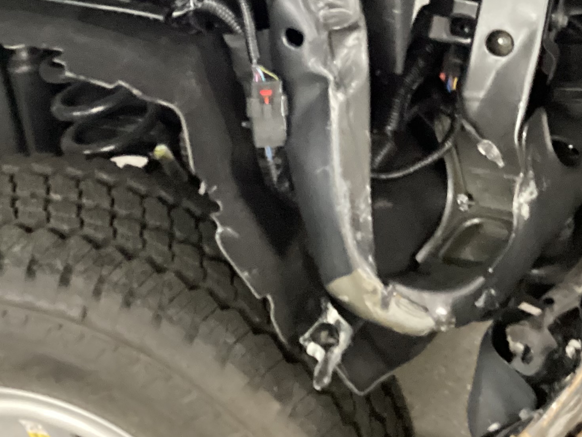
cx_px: 222
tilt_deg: -24.9
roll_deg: +5.4
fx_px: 1160
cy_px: -19
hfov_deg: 28.1
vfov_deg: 20.5
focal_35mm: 69
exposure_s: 1/20
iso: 640
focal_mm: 3.3
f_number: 2.4
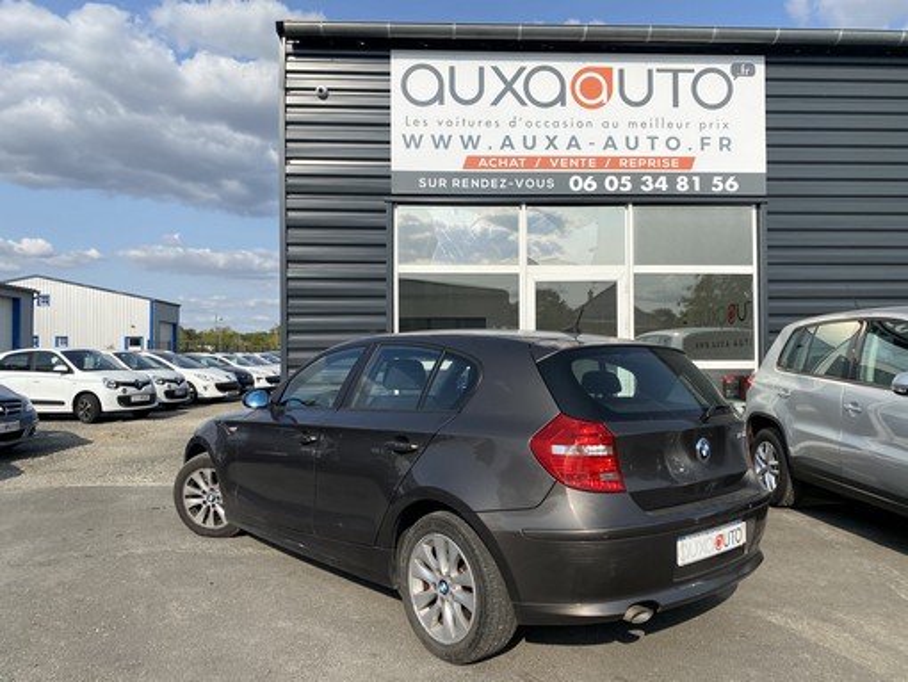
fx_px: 682
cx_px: 454
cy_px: 341
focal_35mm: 26
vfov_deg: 53.1
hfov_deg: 67.3
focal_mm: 4.25
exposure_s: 1/3846
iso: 32
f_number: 1.8
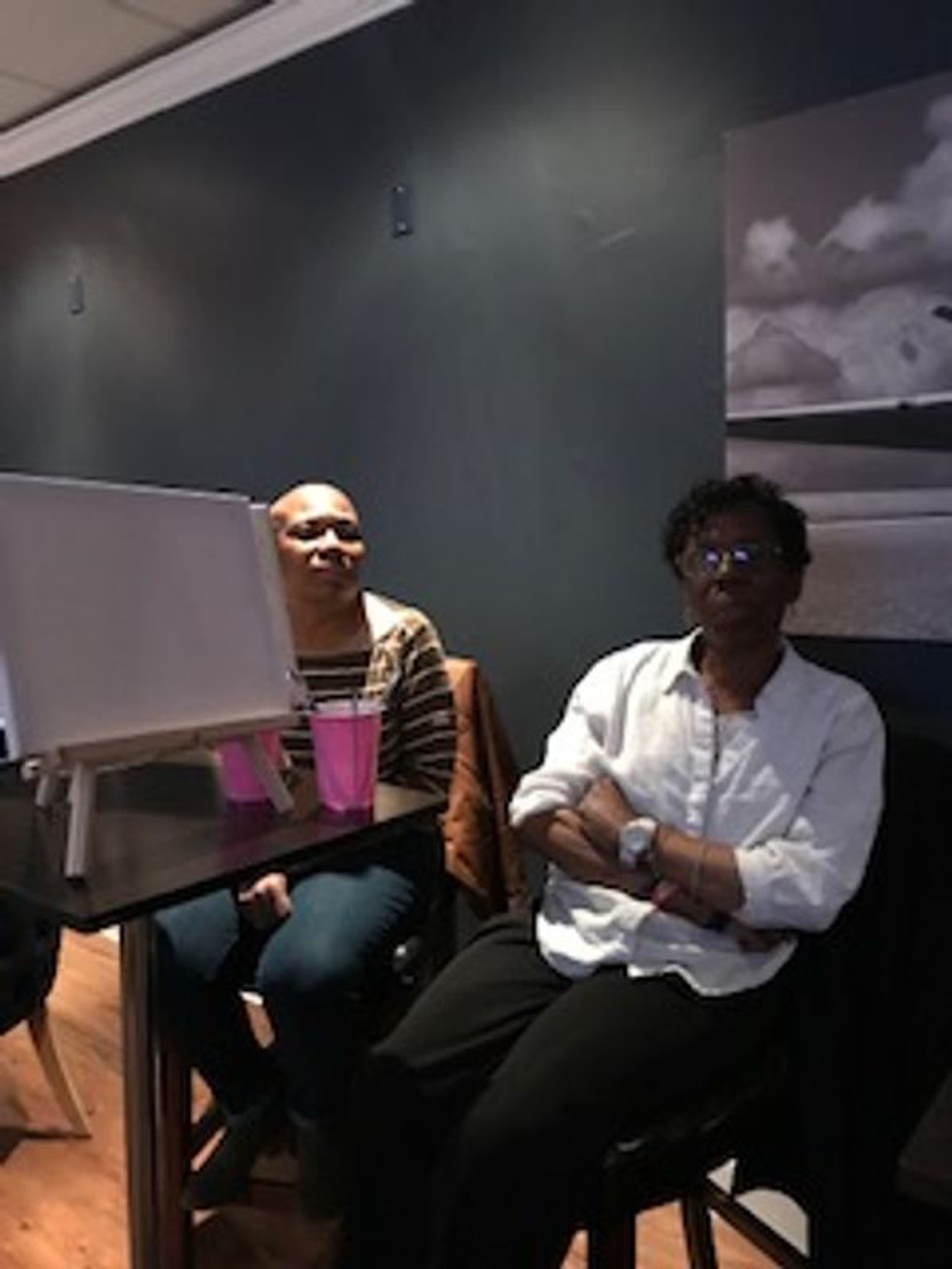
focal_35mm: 28
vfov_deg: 63.4
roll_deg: -0.3
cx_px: 476
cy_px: 634
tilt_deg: -5.1
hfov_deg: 49.7
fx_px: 1027
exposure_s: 1/4
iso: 125
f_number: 1.8
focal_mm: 3.99
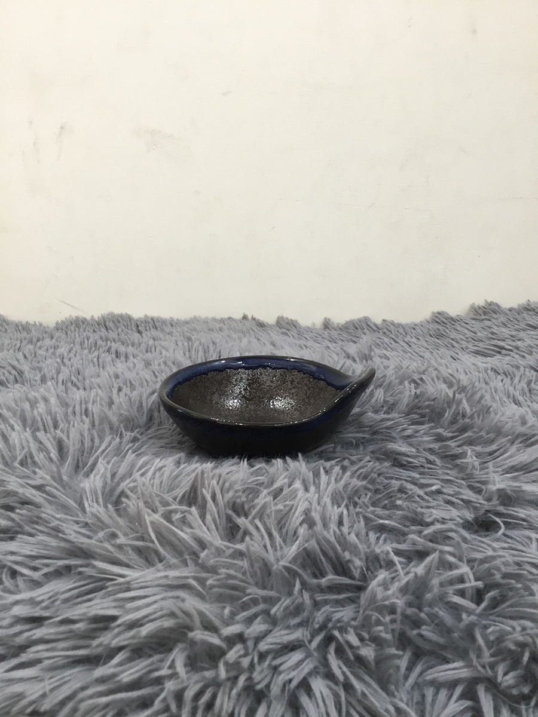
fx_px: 642
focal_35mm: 31
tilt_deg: -15.7
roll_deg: +1.2
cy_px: 358
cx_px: 269
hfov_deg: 45.4
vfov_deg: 58.4
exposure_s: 1/33
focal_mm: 3.3
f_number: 2.4
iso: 80
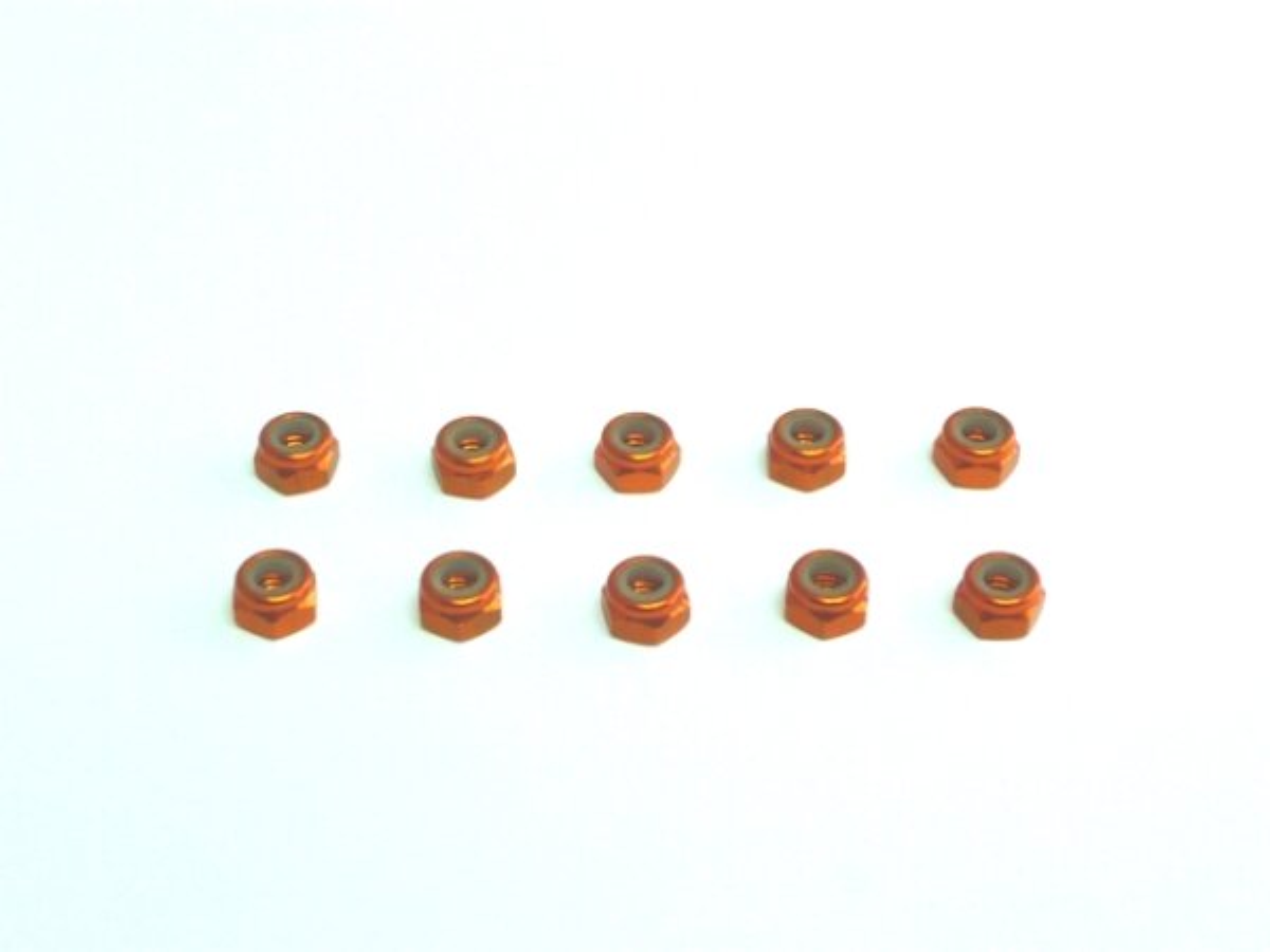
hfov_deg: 29.0
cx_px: 635
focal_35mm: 67
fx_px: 2458
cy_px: 476
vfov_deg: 21.9
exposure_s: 1/80
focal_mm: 11.1
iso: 200
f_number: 4.5
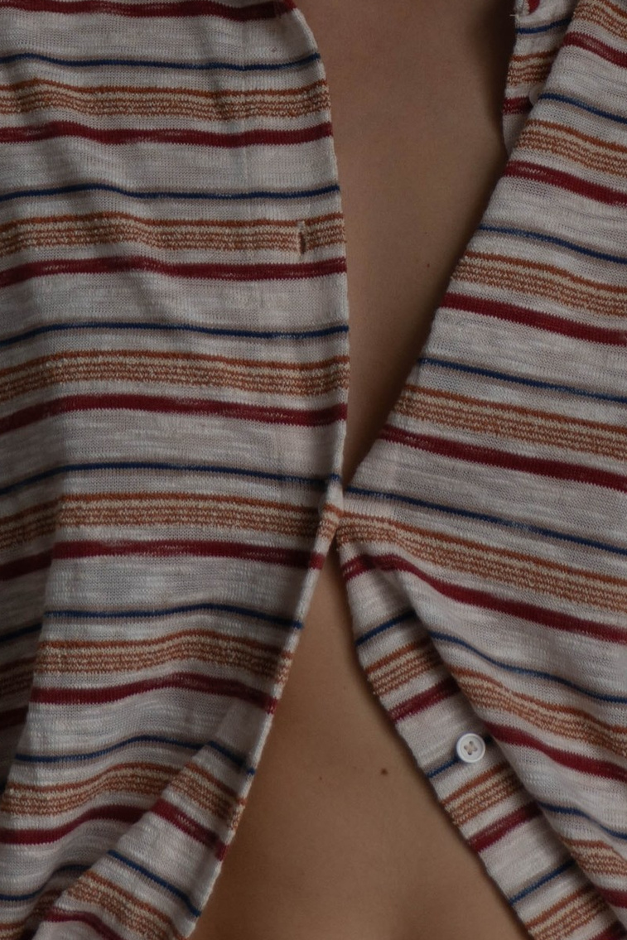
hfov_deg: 6.6
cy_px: -146
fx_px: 5432
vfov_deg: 9.8
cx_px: 417
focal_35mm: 208
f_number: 5.6
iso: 100
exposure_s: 1/125
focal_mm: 41
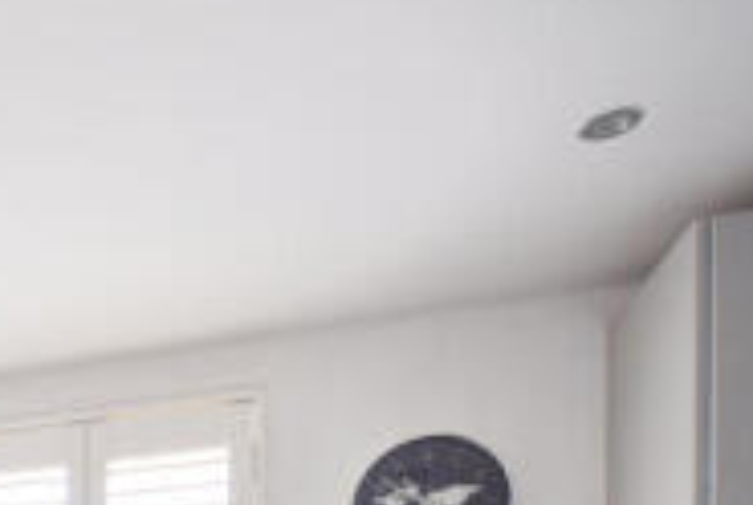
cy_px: 861
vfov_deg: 20.0
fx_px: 1110
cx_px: -287
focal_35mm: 53
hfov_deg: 28.6
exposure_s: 1/100
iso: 400
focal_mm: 10
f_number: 5
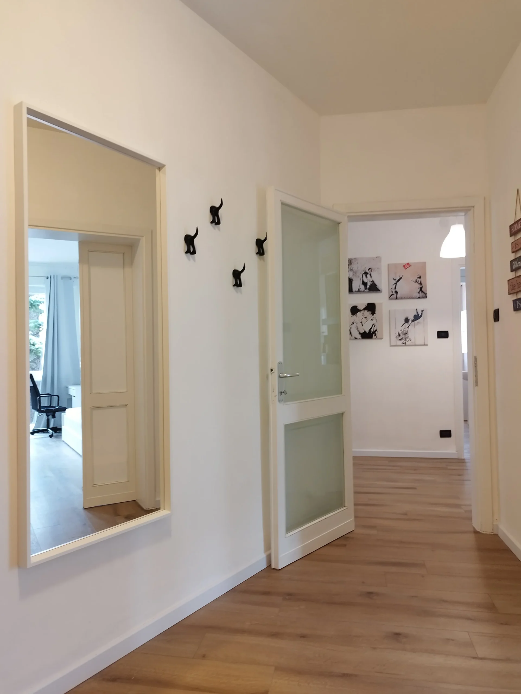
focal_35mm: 25
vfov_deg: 69.4
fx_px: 502
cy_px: 347
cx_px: 260
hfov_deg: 54.9
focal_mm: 5.95
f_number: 1.89
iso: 250
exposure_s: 1/40
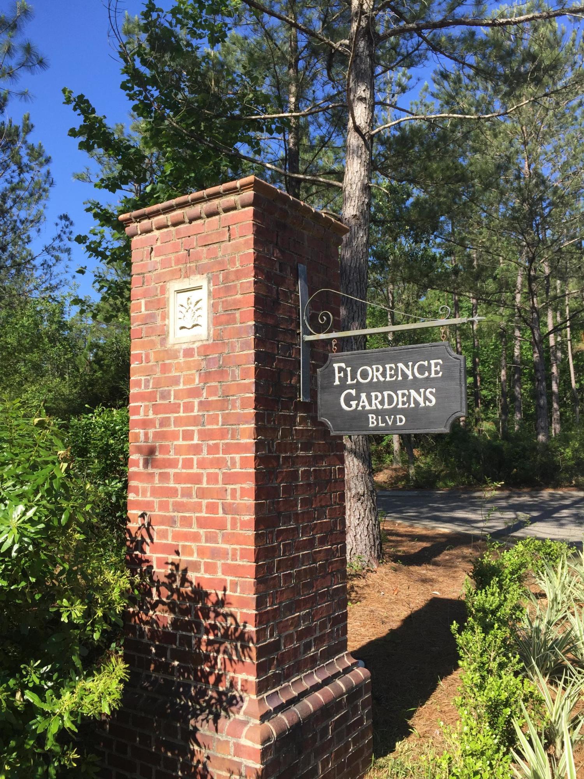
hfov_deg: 48.2
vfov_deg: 61.7
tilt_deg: +5.8
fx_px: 652
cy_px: 390
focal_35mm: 29
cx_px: 292
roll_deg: +0.4
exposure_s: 1/920
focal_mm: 4.15
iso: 32
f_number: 2.2
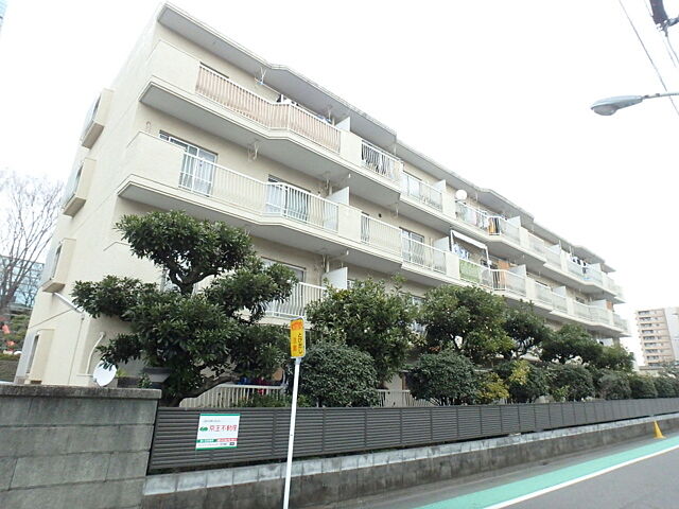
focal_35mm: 21
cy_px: 254
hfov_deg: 79.0
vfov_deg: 63.4
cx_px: 340
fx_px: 412
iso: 800
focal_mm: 3.7
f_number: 3.5
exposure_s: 1/800
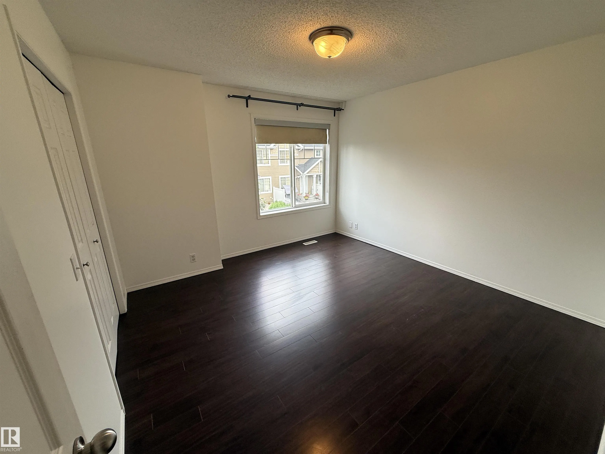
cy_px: 227
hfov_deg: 102.1
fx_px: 245
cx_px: 302
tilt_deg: -16.8
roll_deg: +0.5
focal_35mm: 14
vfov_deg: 85.7
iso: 64
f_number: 2.2
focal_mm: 2.22
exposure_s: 1/130
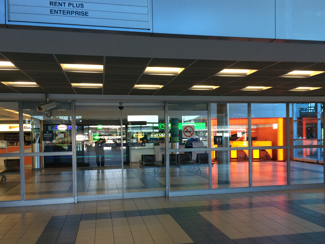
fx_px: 338
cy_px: 142
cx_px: 182
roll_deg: +1.3
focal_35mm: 36
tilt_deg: -2.0
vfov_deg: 39.5
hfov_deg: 51.2
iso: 32
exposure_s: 1/30
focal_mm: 4.15
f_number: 2.2
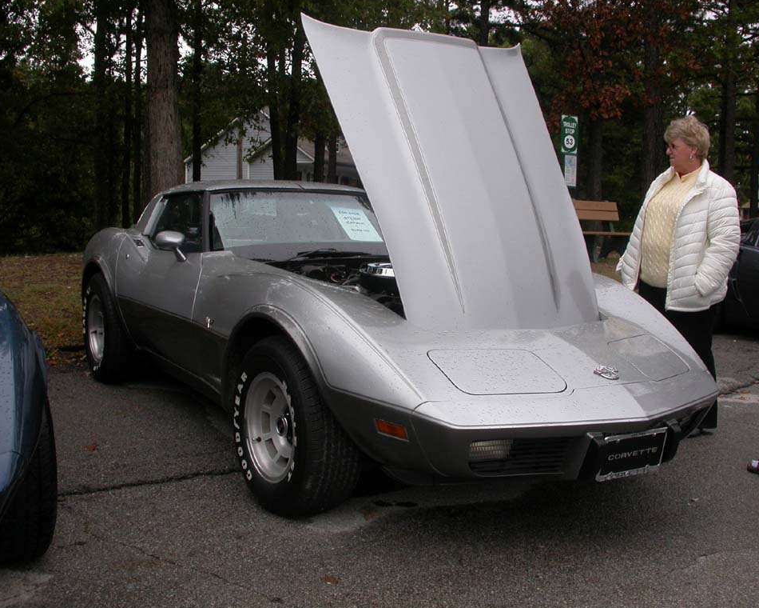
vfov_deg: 37.3
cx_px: 382
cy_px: 305
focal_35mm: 40
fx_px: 899
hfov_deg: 45.8
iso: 100
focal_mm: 7.85
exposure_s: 1/208
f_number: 6
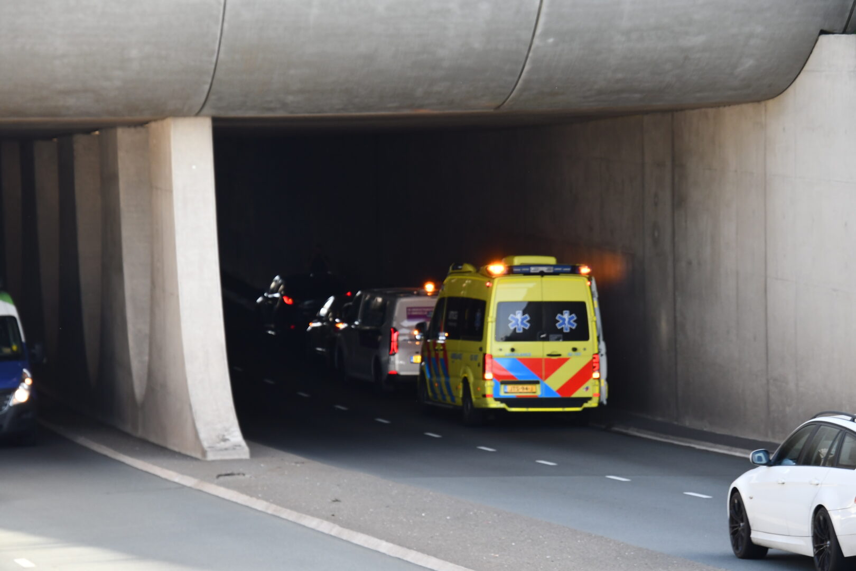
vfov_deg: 7.5
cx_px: 428
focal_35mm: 183
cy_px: 286
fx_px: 4351
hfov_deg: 11.2
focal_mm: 122
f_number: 5.6
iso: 800
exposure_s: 1/500
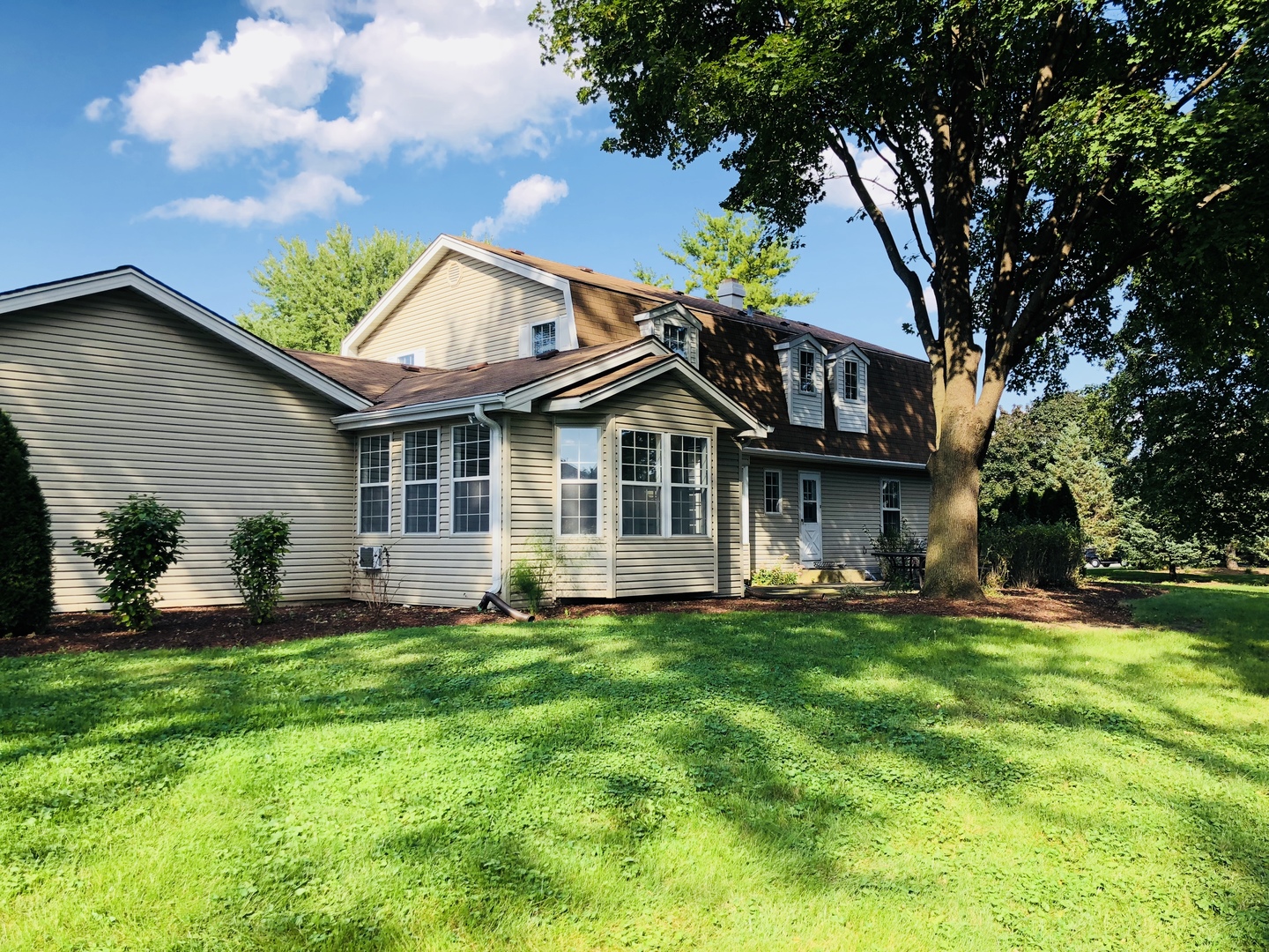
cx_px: 634
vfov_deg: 49.7
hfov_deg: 63.4
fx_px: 1026
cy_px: 476
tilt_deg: +3.6
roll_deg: +1.3
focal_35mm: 28
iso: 20
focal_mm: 4
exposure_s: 1/282
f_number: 1.8
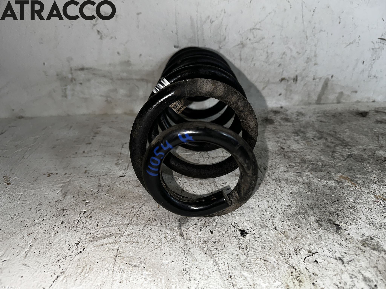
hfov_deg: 71.6
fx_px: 268
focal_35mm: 24
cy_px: 144
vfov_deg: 56.8
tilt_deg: -25.6
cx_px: 193
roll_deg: +1.4
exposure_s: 1/321
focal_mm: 6.86
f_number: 1.78
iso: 50
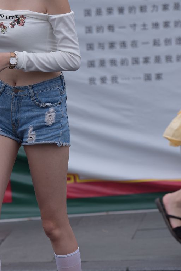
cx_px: 7
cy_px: 127
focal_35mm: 445
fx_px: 3351
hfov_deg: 3.1
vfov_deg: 4.6
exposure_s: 1/800
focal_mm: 185
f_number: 4
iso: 160
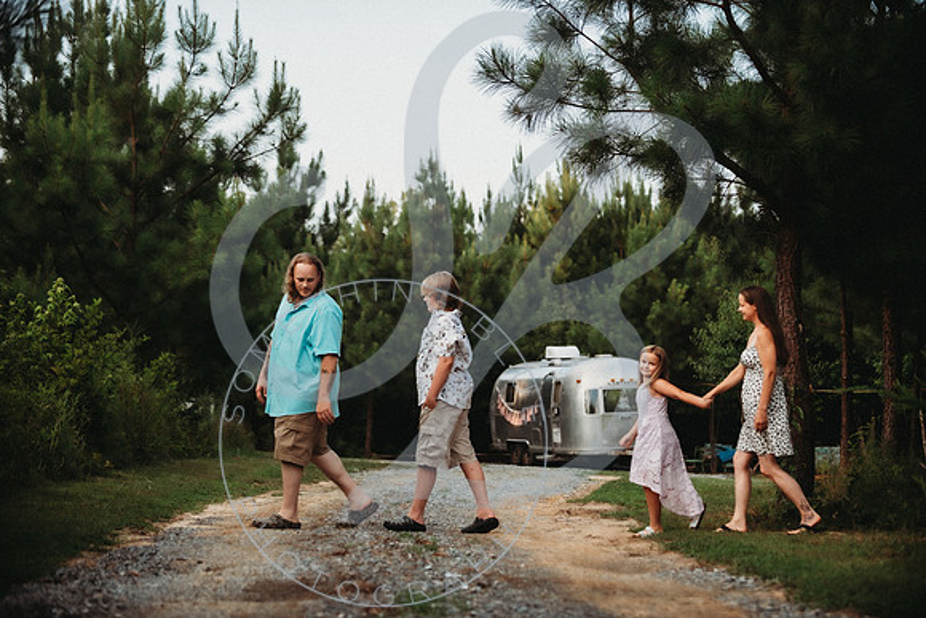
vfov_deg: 19.3
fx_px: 1820
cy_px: 309
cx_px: 460
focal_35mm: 71
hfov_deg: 28.5
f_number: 2.8
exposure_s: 1/320
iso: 100
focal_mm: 70
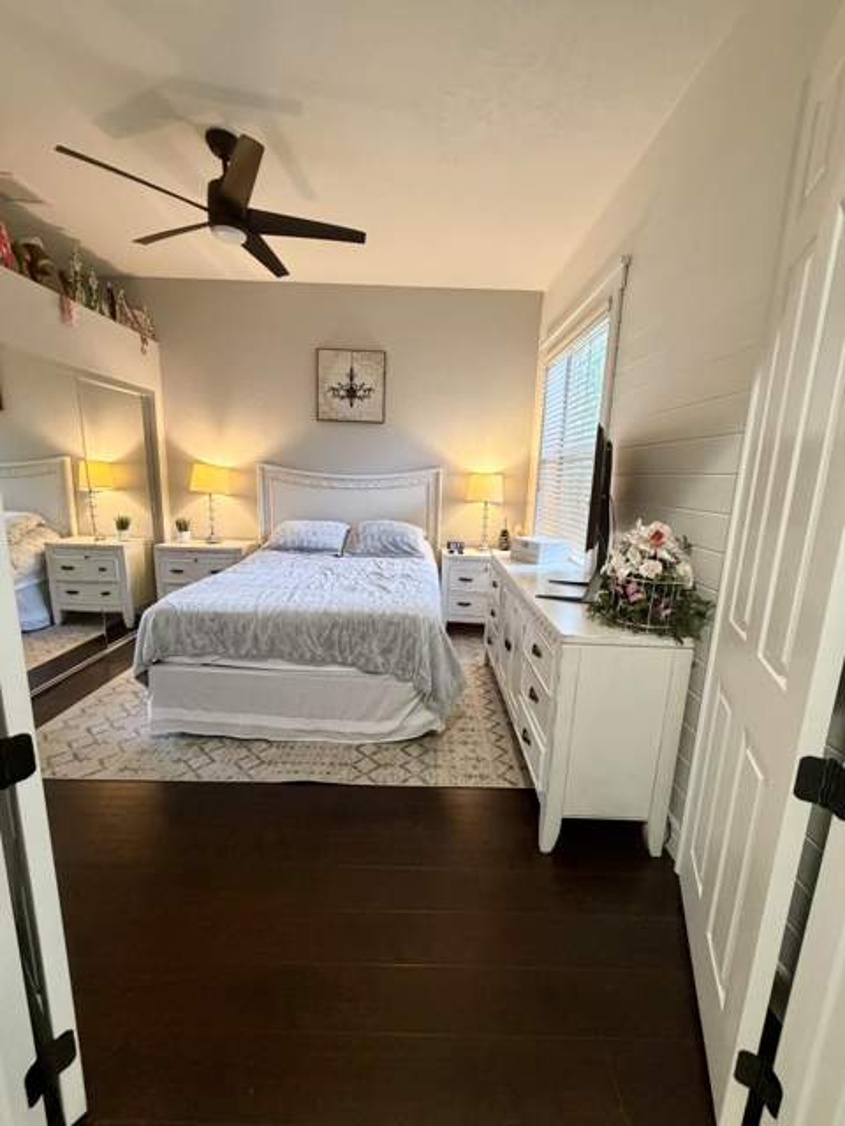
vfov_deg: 102.1
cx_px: 422
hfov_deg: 85.7
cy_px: 563
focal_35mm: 14
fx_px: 456
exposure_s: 1/60
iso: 400
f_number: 2.2
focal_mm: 2.22
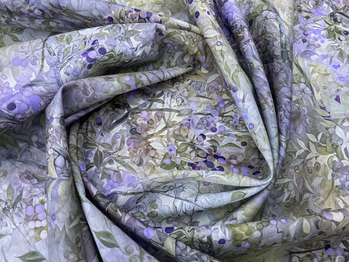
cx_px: 174
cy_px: 131
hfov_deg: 67.3
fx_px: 262
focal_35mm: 26
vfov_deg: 53.1
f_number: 1.8
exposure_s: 1/100
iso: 80
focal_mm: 4.25
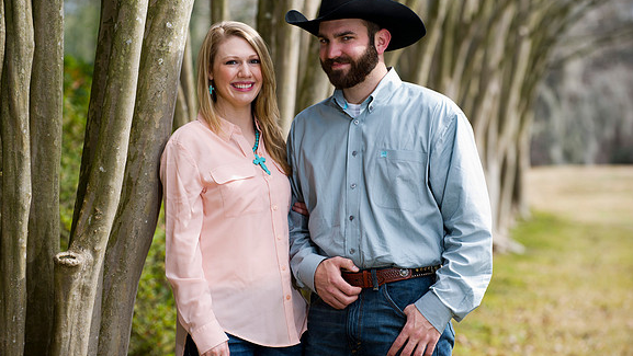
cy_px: 160
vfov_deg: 7.5
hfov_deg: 13.2
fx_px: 2737
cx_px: 316
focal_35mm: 163
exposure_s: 1/160
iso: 250
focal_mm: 155
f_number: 4
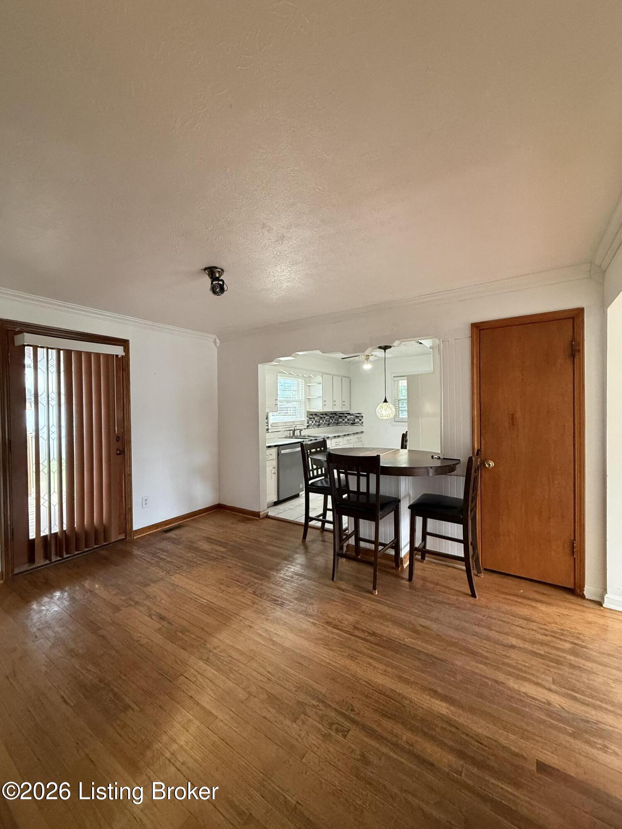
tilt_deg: +1.0
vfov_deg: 102.1
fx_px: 335
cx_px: 311
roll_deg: -0.1
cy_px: 414
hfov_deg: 85.7
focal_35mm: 14
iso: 500
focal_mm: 2.22
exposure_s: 1/60
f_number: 2.2
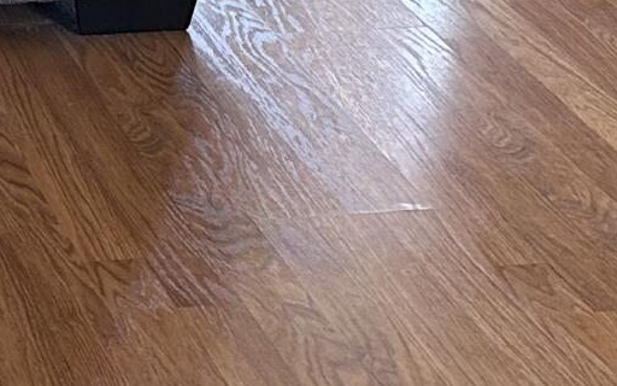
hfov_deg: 13.6
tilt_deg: -7.7
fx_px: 2505
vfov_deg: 7.9
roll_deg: -2.1
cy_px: -662
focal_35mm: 149
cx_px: -136
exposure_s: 1/120
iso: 125
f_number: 1.78
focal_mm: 6.86
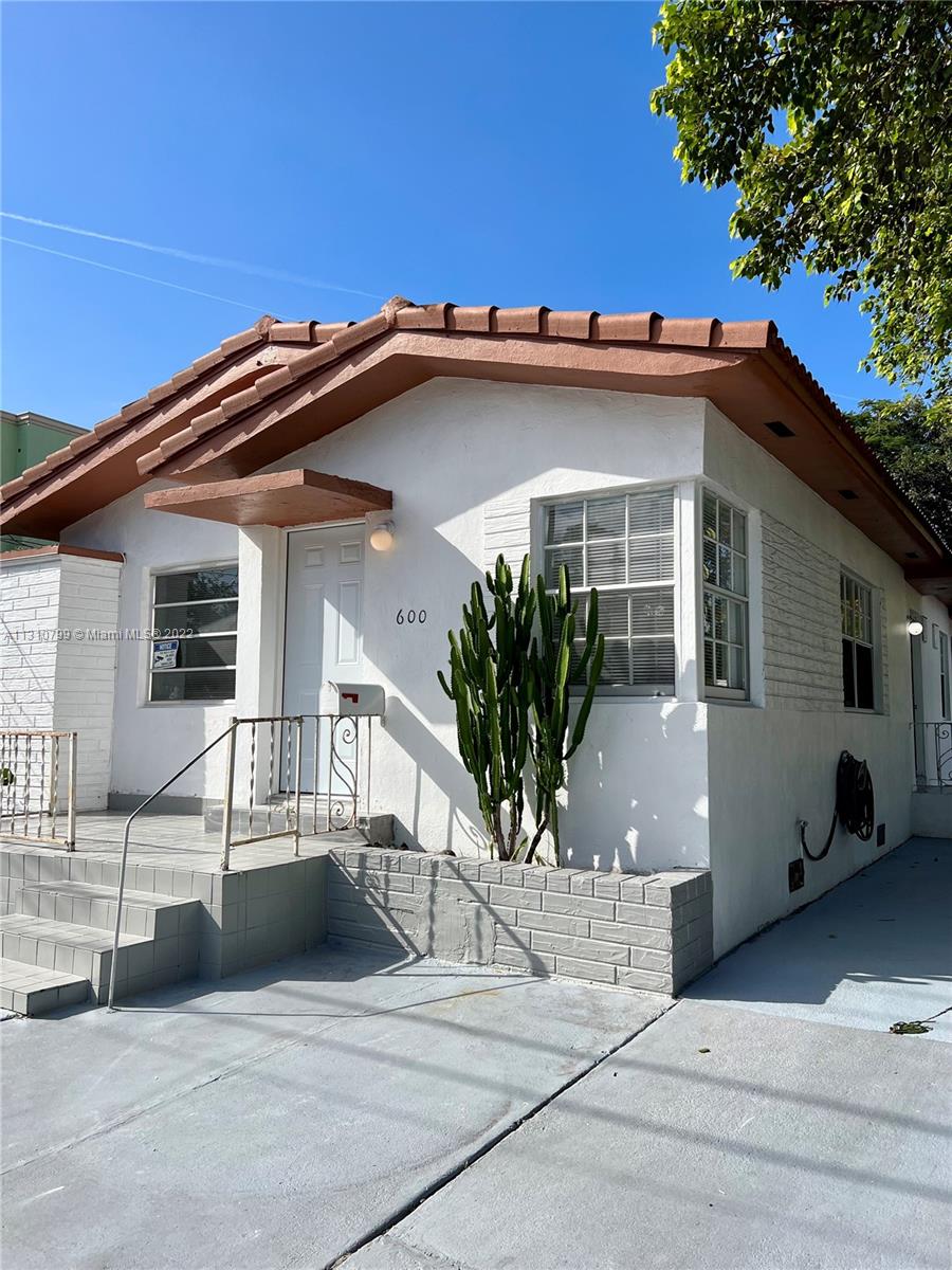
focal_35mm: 26
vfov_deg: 67.3
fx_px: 953
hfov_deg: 53.1
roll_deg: -0.8
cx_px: 476
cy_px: 635
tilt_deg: +5.8
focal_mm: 5.7
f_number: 1.5
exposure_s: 1/6211
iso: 50
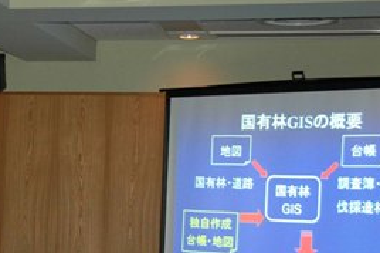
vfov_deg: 10.4
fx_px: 1375
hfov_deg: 15.3
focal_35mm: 130
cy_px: 213
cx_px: -54
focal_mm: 31
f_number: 4.2
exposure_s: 1/60
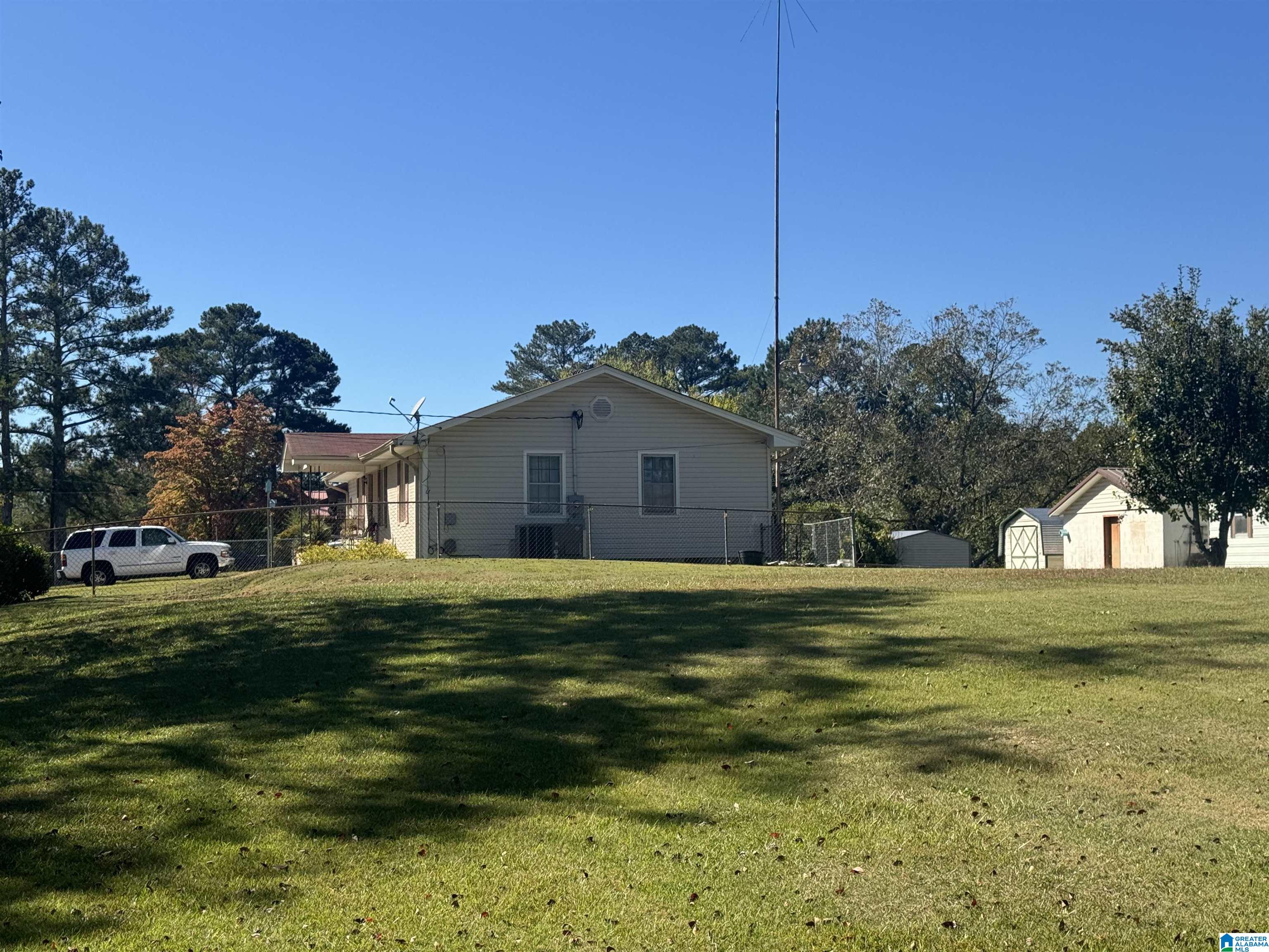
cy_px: 476
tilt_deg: +1.9
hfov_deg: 39.7
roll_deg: +0.9
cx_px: 634
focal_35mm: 48
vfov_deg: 30.3
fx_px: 1760
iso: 64
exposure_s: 1/3610
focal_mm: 6.76
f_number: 1.78
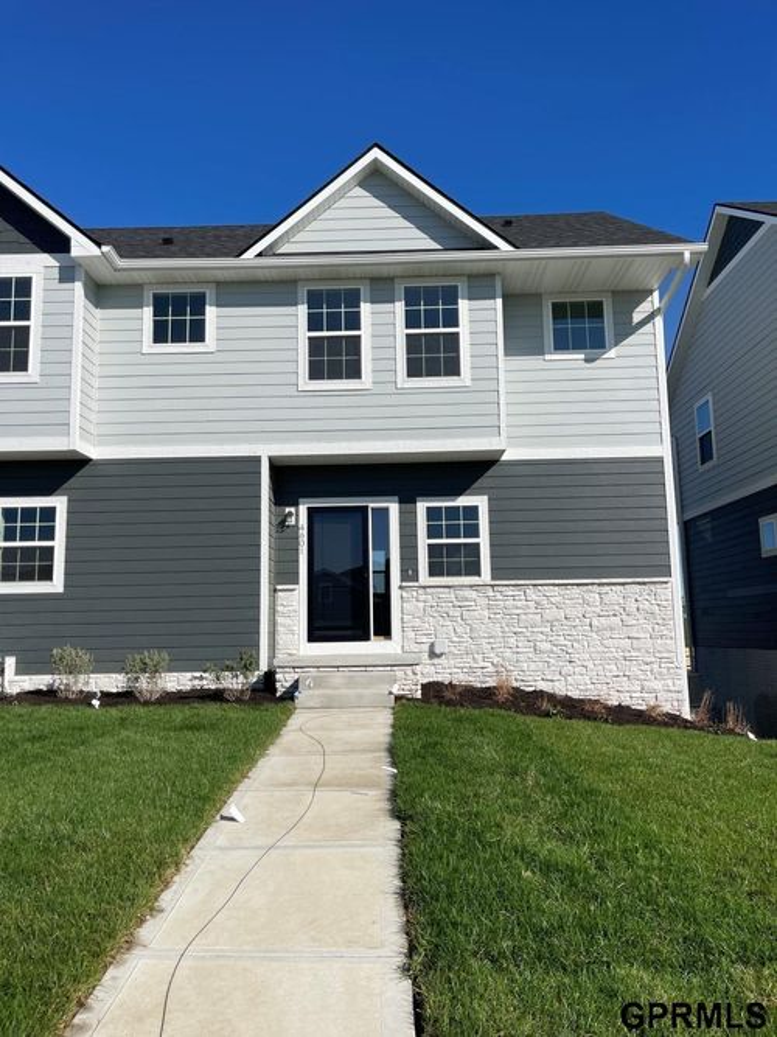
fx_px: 748
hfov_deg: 54.9
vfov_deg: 69.4
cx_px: 388
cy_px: 518
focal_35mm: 25
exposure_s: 1/6579
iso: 32
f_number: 1.6
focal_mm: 5.1
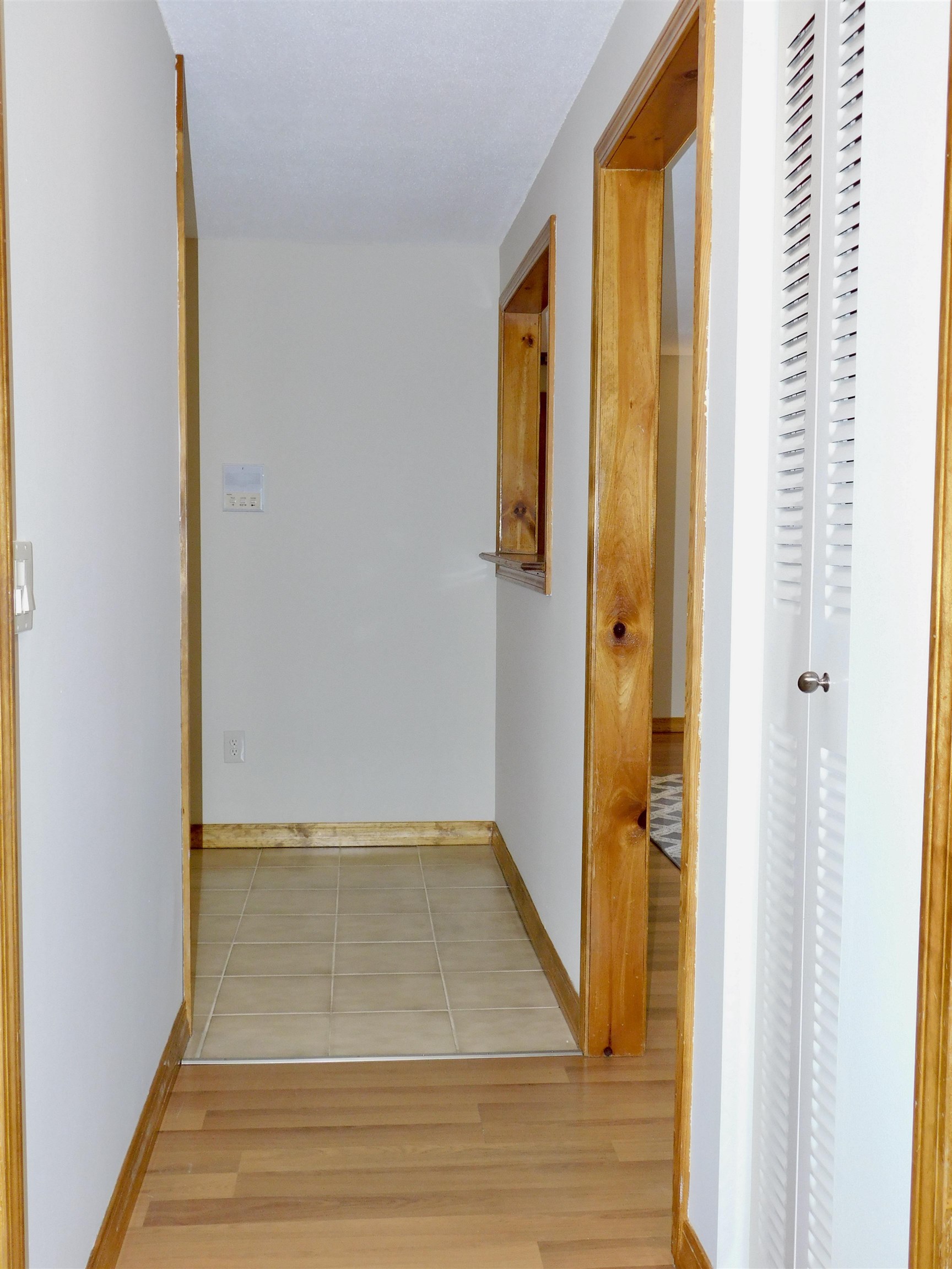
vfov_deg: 51.4
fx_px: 1320
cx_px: 476
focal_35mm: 36
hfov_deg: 39.7
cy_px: 634
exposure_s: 1/30
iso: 220
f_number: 3.5
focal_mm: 6.3
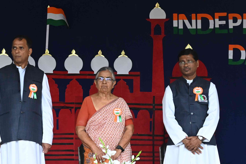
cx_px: 79
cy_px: 126
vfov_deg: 9.1
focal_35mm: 151
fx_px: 1031
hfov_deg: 13.6
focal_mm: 67
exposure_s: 1/125
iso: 3200
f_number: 13
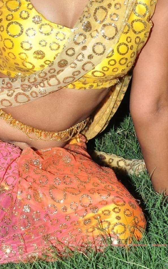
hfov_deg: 9.0
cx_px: 43
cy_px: 28
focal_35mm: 146
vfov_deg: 14.2
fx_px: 1069
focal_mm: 50
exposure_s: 1/125
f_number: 13
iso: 400
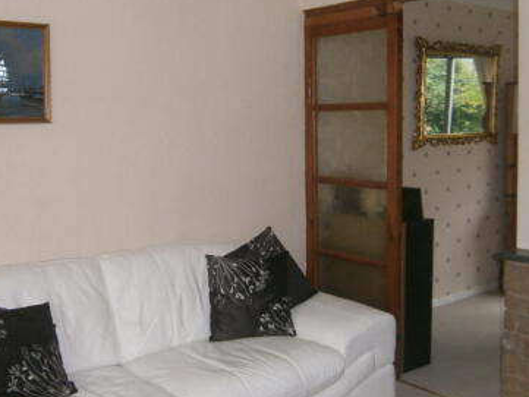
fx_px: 642
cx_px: 222
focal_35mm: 42
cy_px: 171
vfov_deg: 34.3
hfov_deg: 44.6
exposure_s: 1/30
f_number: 2.8
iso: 125
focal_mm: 4.7
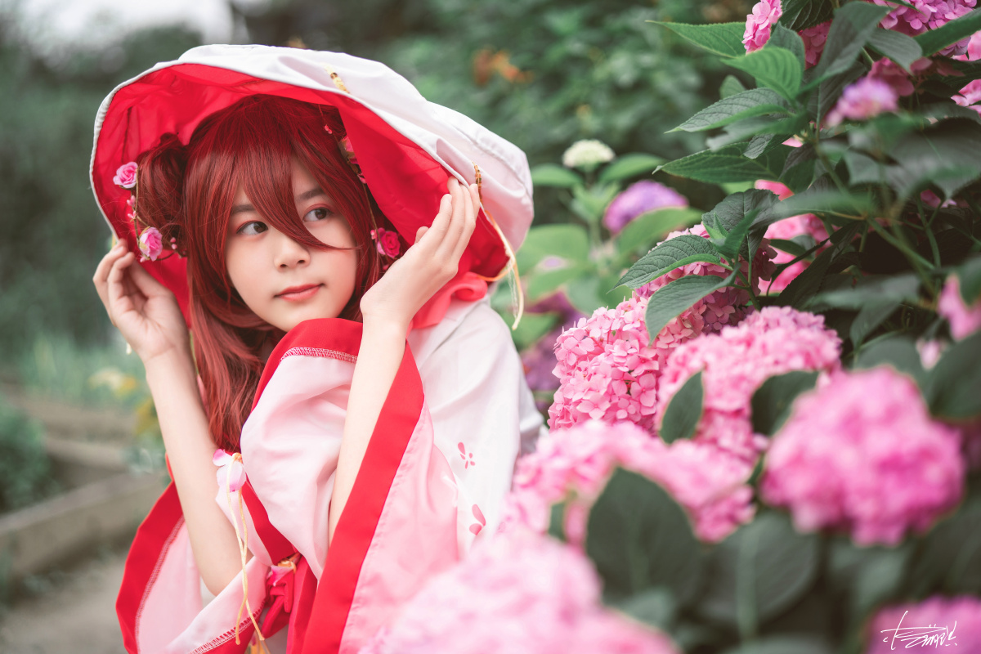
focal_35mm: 50
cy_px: 327
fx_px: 1362
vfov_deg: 27.0
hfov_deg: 39.6
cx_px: 490
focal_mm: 50
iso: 100
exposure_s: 1/1000
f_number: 1.4
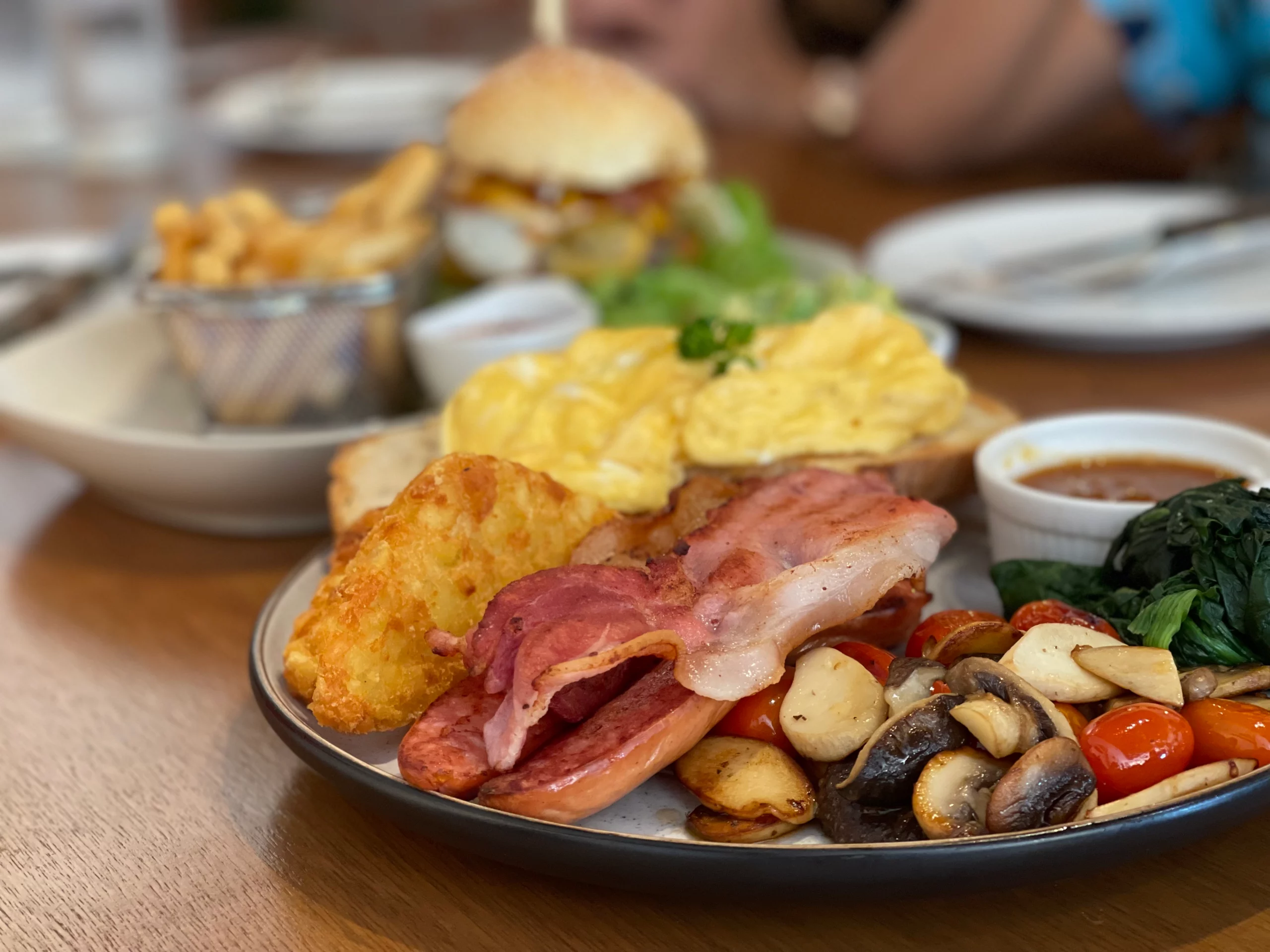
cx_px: 635
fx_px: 2348
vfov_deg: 22.9
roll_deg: +3.2
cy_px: 476
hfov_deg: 30.3
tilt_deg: -18.5
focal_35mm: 64
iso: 160
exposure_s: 1/33
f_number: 2.2
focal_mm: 7.5
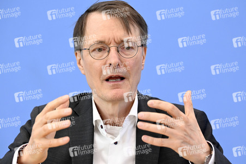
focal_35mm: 150
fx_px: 1024
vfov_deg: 9.1
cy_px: 82
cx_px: 123
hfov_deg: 13.7
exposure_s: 1/800
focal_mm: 150
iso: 3200
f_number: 4.5
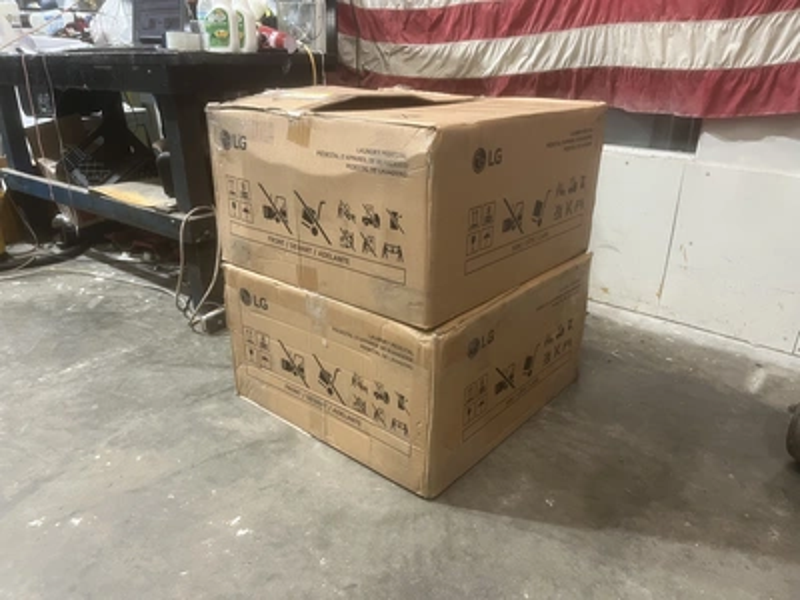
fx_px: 601
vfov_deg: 53.1
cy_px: 300
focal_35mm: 26
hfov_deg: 67.3
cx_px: 400
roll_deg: +1.1
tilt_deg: -22.9
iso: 160
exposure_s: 1/60
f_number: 1.6
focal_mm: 5.1
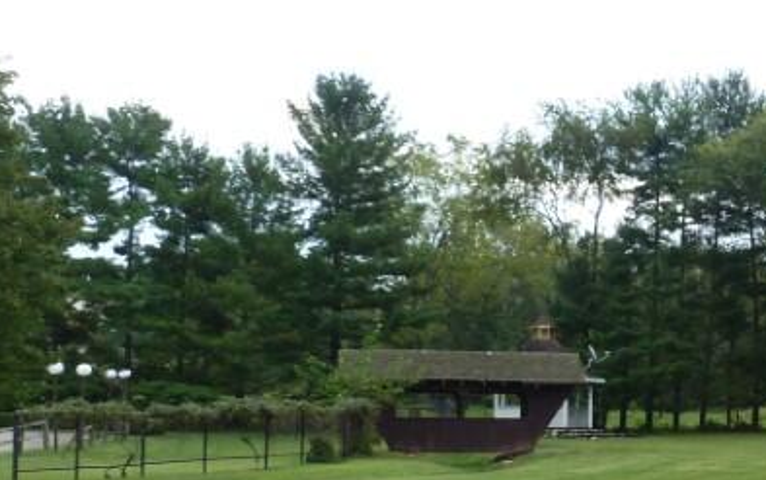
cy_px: 363
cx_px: 949
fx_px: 1441
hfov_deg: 26.1
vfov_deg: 18.8
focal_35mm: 69
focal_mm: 4.5
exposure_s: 1/125
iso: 80
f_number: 4
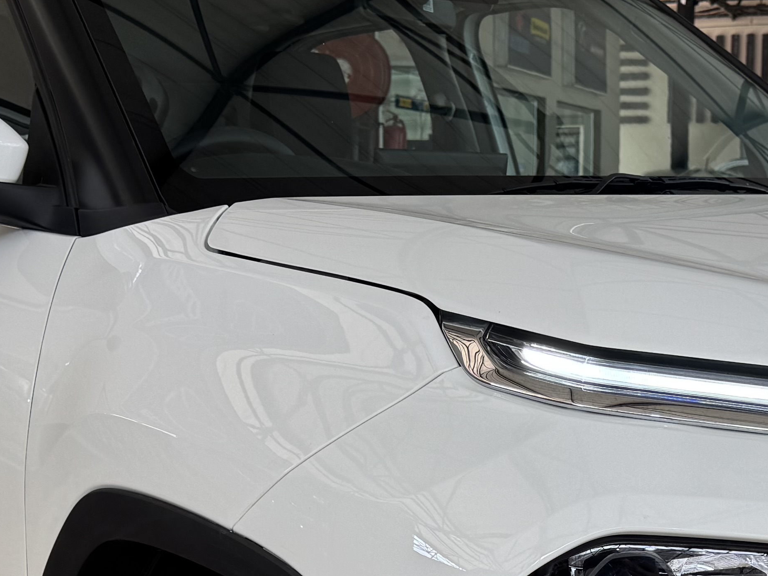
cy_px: 586
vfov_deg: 19.3
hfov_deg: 26.2
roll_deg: +0.2
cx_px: 496
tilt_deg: -12.5
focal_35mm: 74
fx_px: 1641
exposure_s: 1/243
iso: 64
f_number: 1.78
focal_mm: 6.76
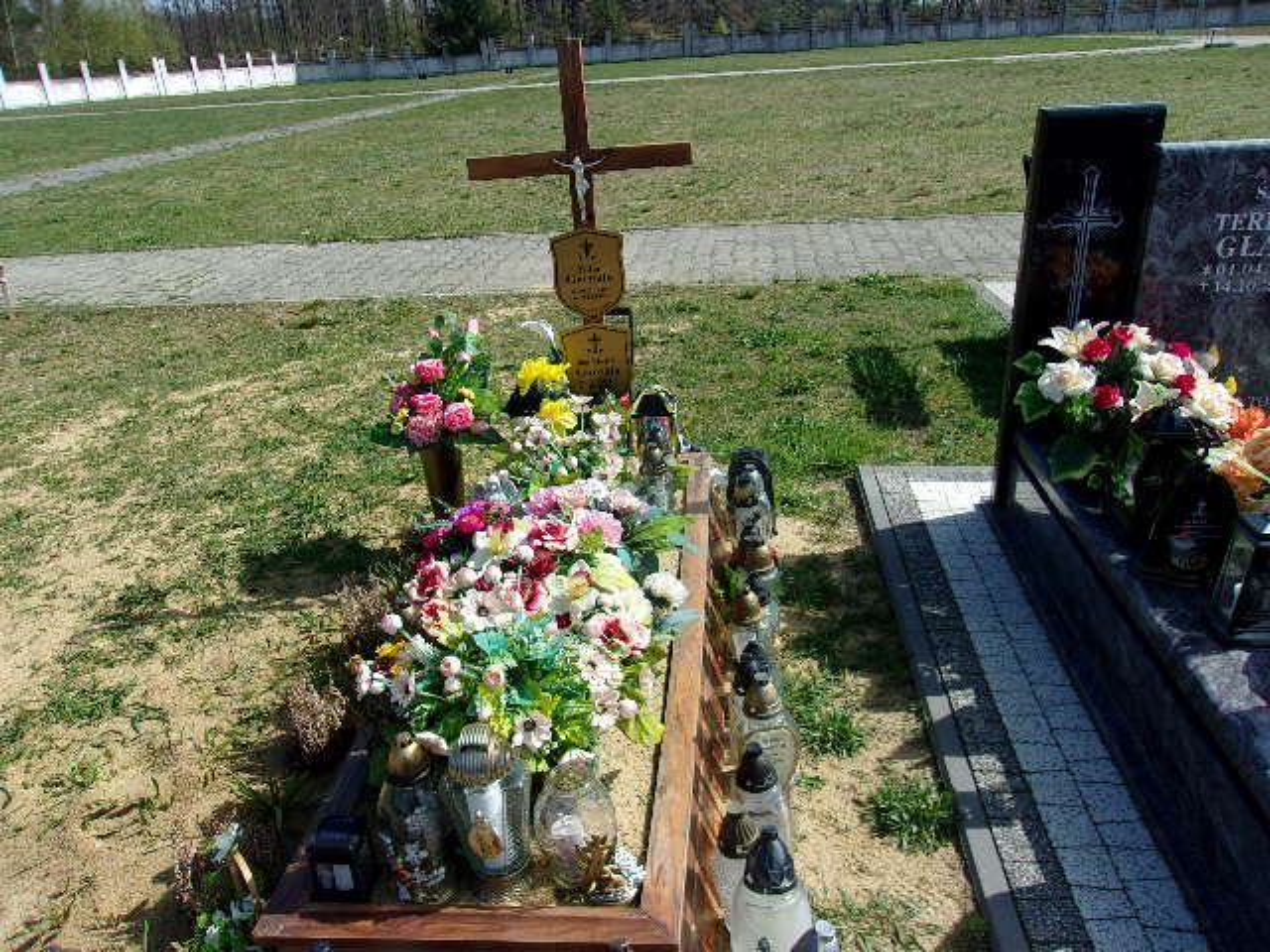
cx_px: 635
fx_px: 991
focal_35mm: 27
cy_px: 476
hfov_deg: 65.3
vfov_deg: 51.4
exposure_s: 1/100
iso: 80
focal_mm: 4.9
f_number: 10.4
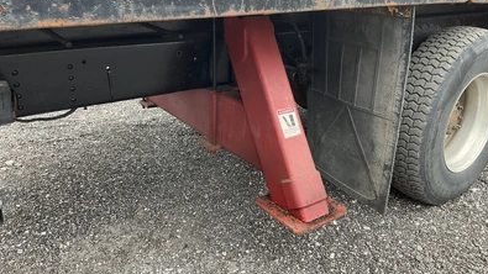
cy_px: 109
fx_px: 414
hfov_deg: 61.0
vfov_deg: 36.5
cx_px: 246
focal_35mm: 32
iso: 25
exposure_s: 1/122
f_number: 1.8
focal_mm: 3
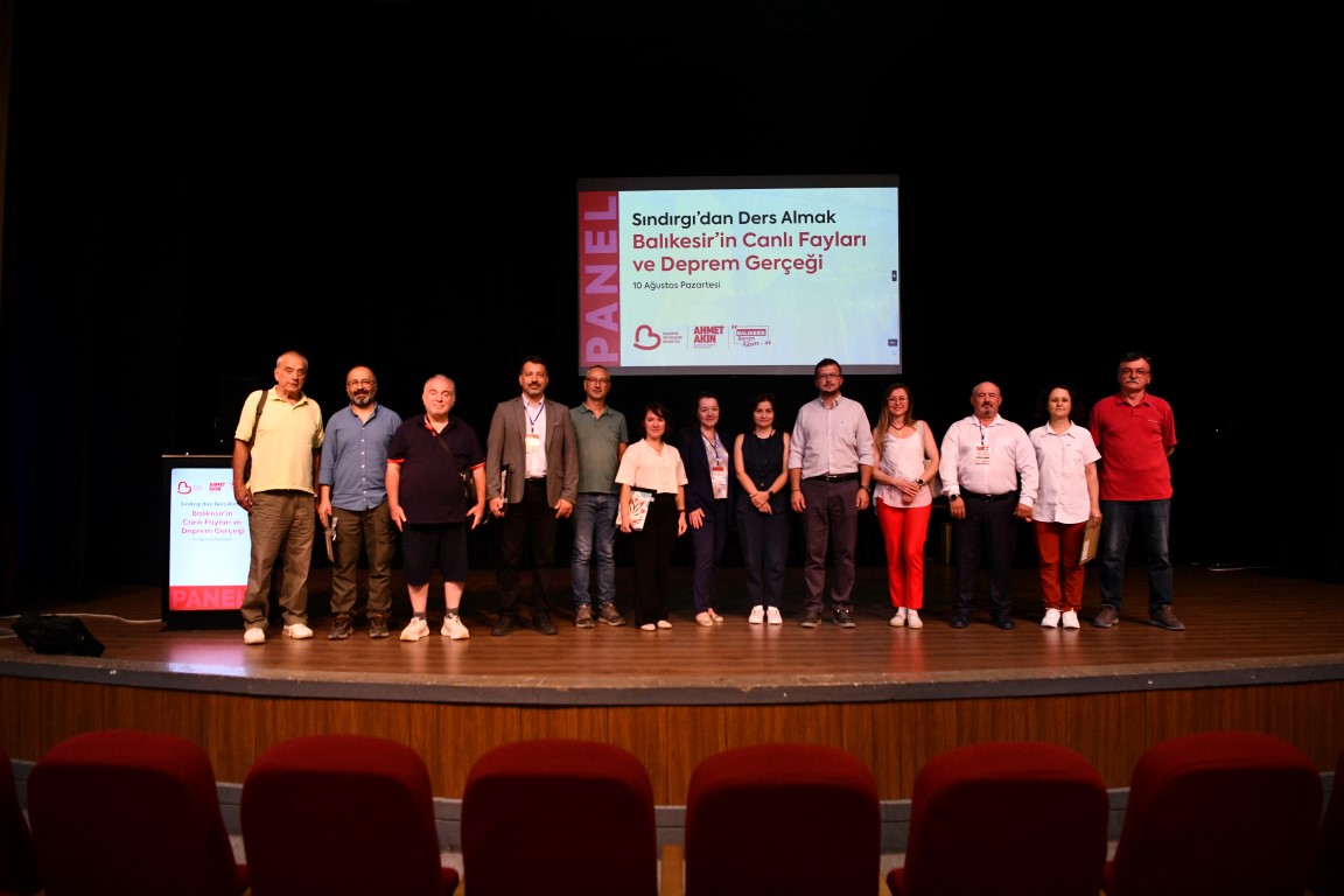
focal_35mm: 24
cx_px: 672
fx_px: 896
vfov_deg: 53.1
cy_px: 448
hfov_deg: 73.7
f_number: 3.5
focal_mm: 24
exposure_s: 1/160
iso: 2500
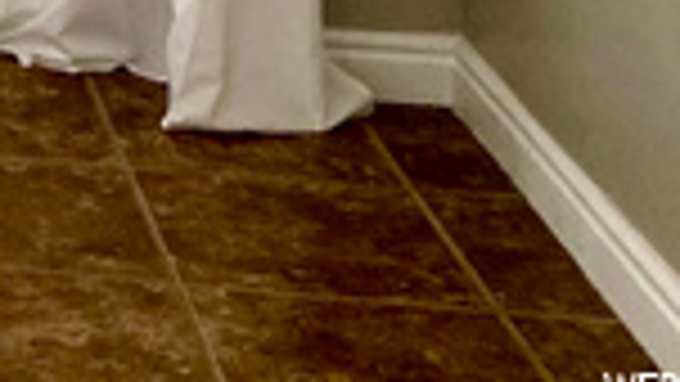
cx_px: -694
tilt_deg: -2.7
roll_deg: +1.2
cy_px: -674
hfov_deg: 14.6
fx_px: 2164
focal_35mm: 120
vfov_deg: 8.7
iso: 32
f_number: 1.8
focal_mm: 4.25
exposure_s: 1/344
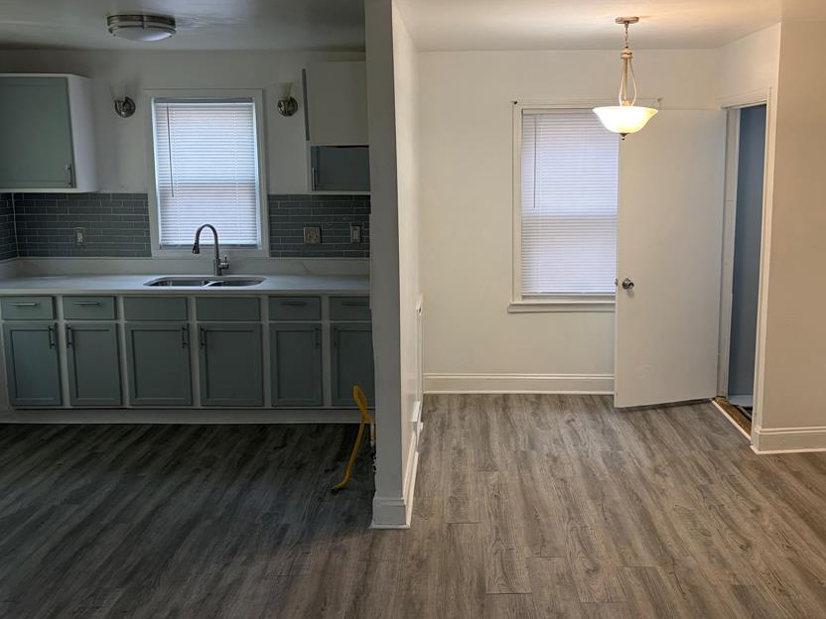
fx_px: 764
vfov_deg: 44.1
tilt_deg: -7.4
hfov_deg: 56.7
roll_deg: +0.4
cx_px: 453
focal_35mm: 32
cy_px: 269
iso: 125
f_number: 1.6
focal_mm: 5.96
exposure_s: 1/60
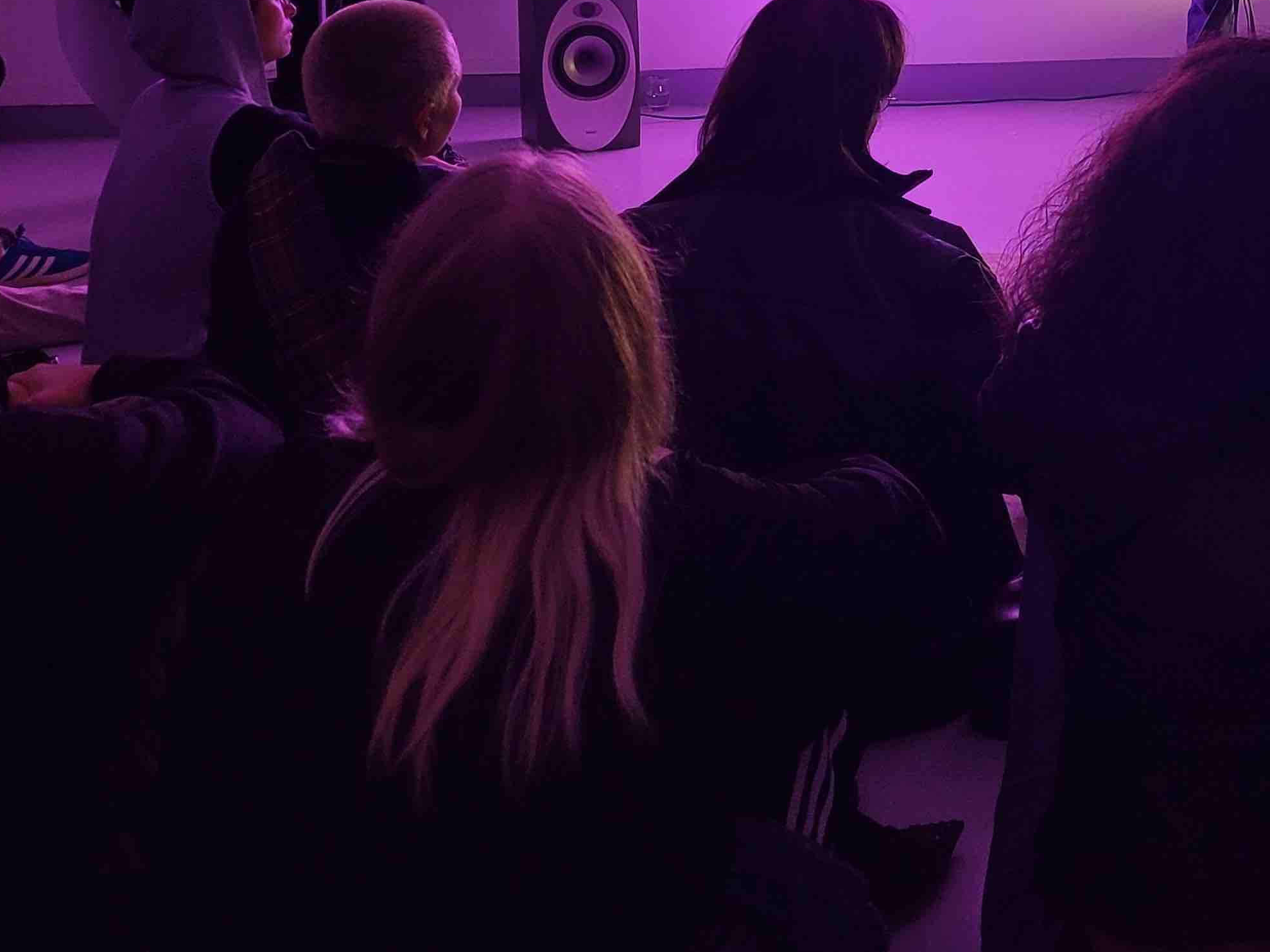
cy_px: 16
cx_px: 1075
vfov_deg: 26.2
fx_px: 1944
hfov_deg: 34.7
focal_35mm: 53
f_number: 1.8
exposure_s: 1/40
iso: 200
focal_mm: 5.4
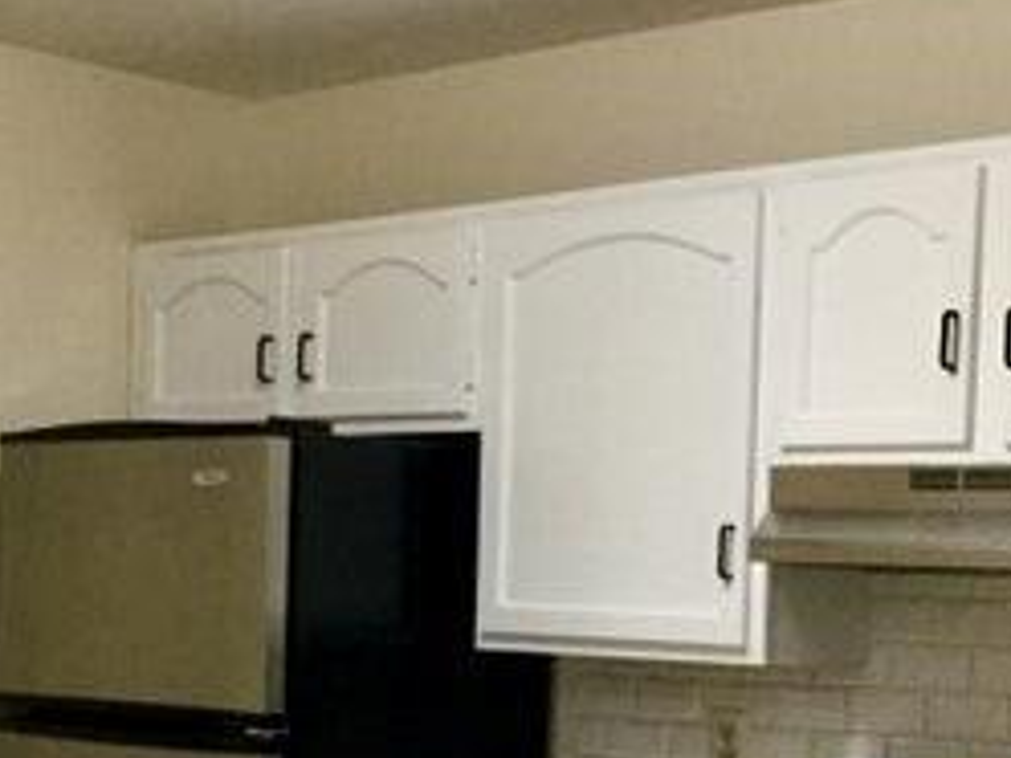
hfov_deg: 24.4
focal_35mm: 80
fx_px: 2336
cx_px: 518
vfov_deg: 18.2
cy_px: 676
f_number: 2.4
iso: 200
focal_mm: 3.3
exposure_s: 1/17
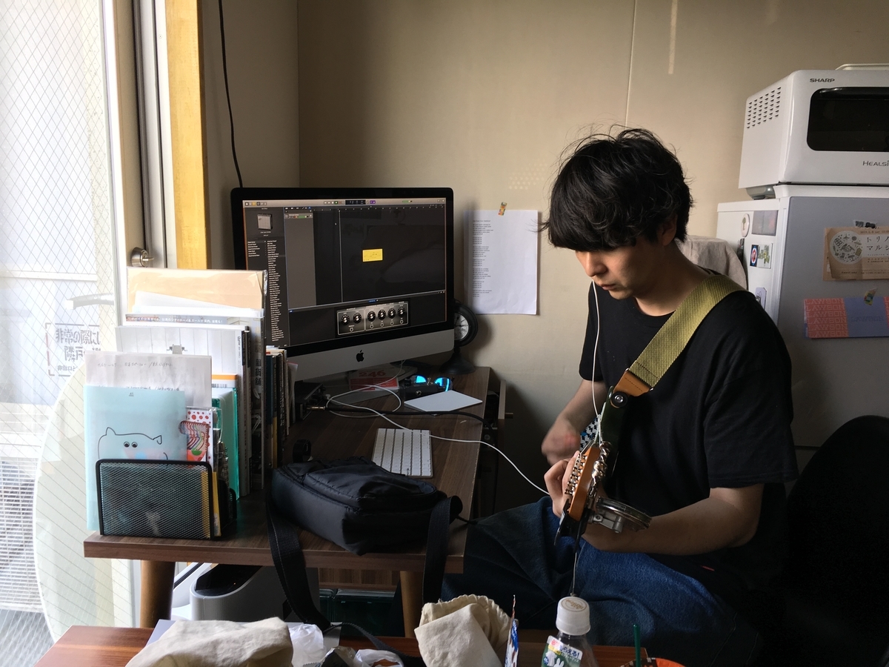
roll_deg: -1.3
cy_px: 334
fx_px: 745
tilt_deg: -10.5
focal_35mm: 29
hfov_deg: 61.7
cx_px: 444
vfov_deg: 48.2
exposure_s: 1/40
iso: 25
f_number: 2.2
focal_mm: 4.15
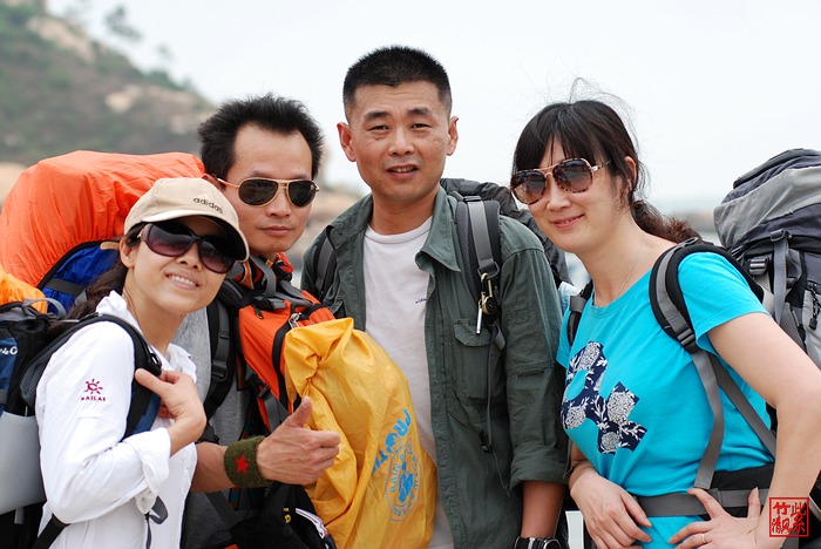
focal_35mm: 120
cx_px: 410
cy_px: 274
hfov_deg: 17.0
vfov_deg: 11.4
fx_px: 2739
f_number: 4.5
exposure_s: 1/640
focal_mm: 80
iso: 200
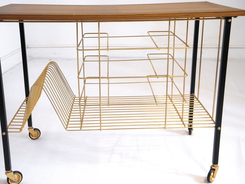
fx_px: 333
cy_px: 92
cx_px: 122
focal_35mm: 47
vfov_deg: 30.9
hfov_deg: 40.4
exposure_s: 1/40
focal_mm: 8.6
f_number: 3.9
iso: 160
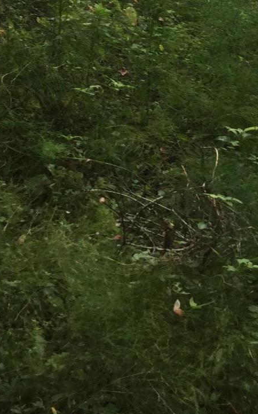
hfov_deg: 14.1
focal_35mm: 91
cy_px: -151
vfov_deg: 20.5
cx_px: 258
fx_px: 1024
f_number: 2.4
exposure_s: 1/120
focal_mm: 3.3
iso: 25
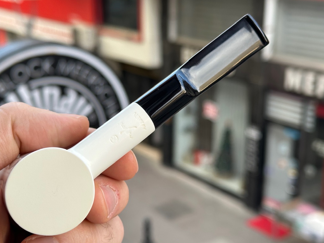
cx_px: 143
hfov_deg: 32.7
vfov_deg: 24.8
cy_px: 123
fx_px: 552
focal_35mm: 59
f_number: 1.78
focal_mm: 6.86
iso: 64
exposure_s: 1/366
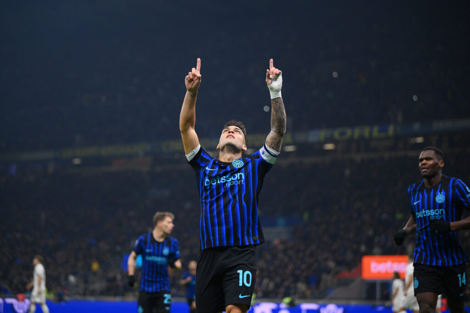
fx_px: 1501
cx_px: 235
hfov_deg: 17.8
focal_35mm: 115
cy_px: 156
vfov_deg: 11.9
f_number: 2.8
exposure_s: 1/1600
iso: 2000
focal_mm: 115
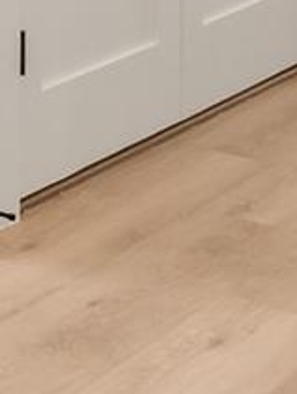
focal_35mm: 149
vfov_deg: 11.9
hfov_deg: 9.1
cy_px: -386
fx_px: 1699
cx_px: -389
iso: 200
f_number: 9
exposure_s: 1/8
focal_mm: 16
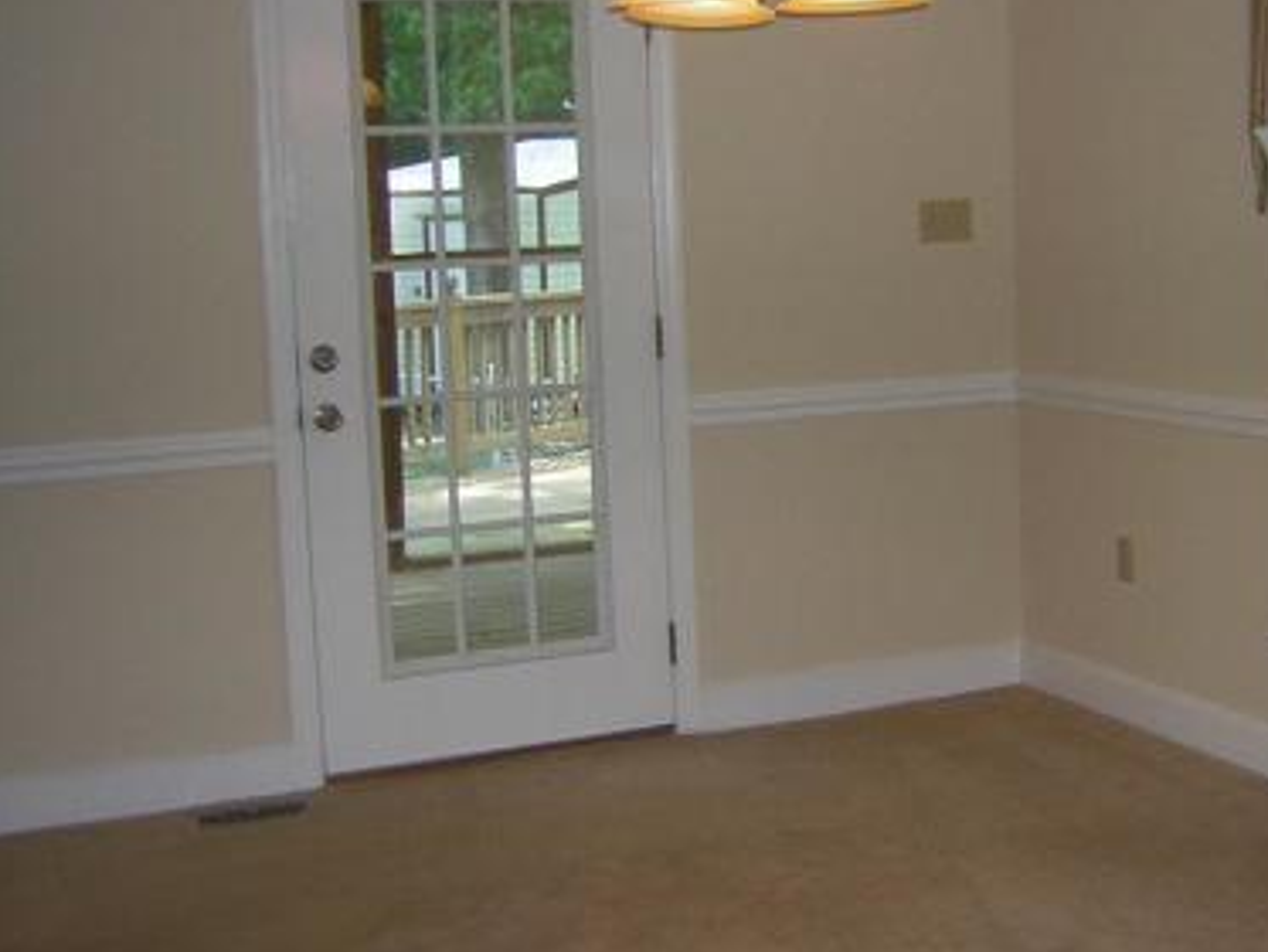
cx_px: 972
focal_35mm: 56
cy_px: 394
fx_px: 2052
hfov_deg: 33.6
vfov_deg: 26.1
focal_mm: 4.7
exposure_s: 1/60.1
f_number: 2.6
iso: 61
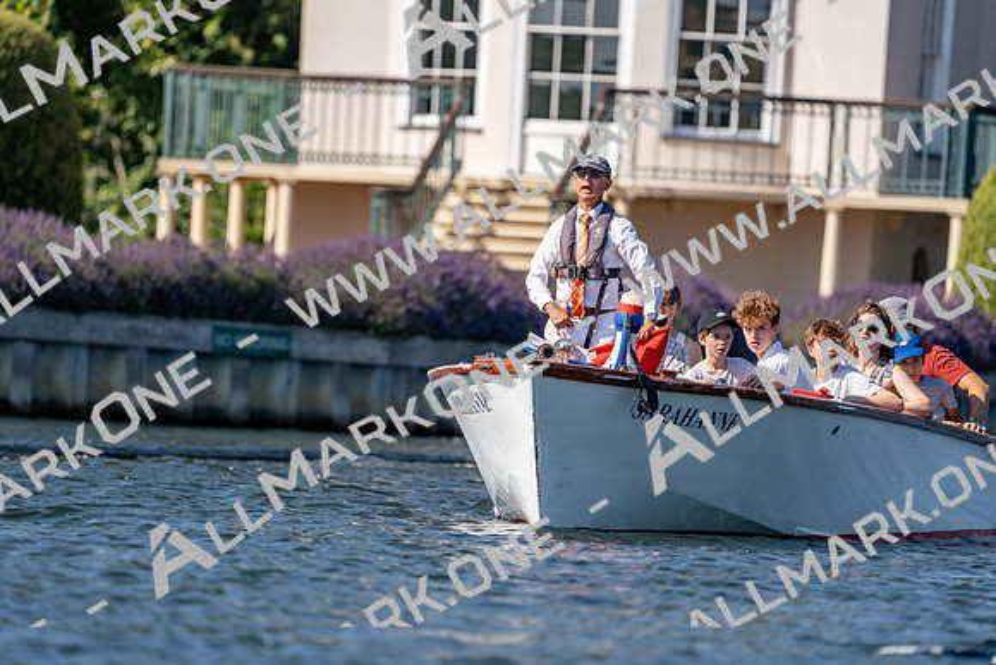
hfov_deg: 4.5
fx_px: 12812
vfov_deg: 3.0
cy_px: 332
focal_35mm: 463
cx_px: 498
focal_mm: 463
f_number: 6.3
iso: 250
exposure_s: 1/1600
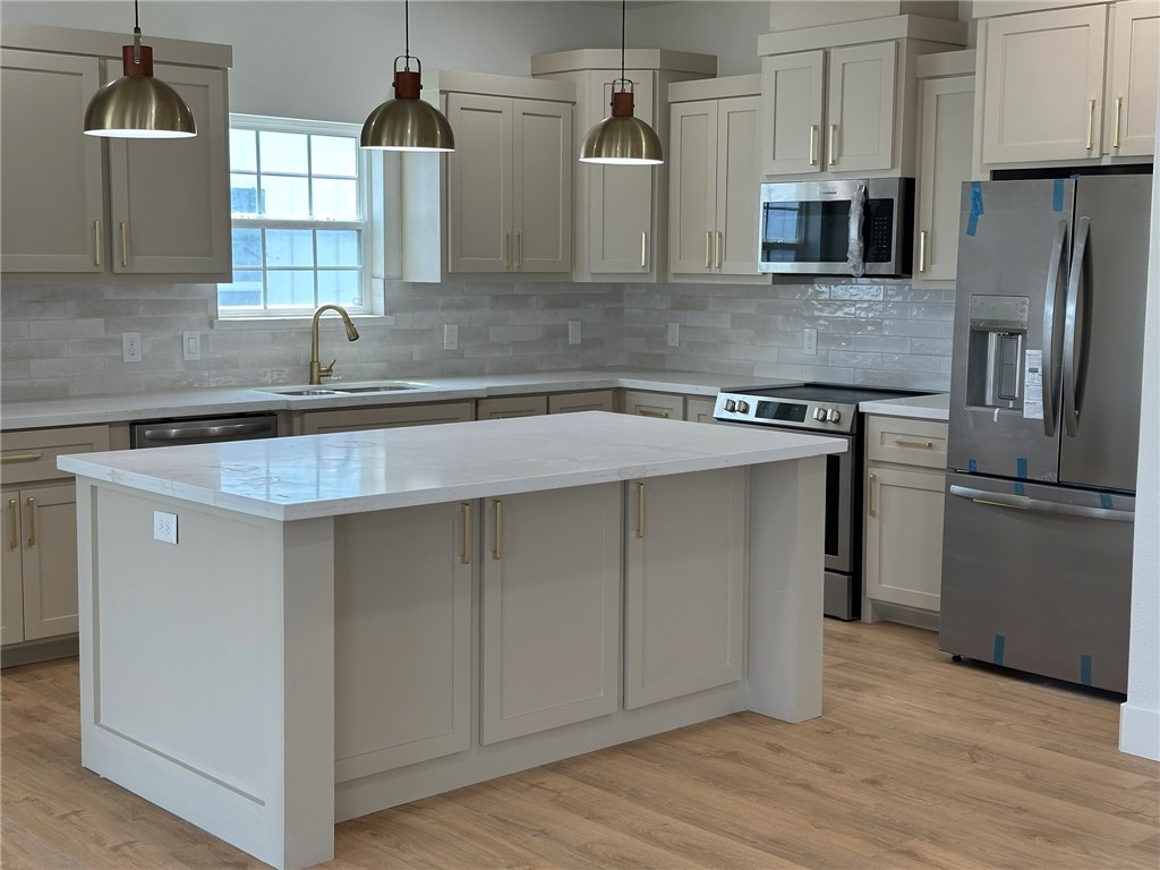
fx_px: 1609
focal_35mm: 48
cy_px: 435
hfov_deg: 39.7
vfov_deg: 30.3
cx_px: 580
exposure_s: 1/145
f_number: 1.78
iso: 64
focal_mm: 6.86
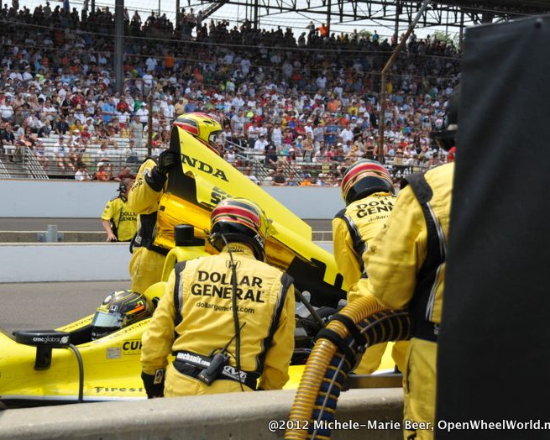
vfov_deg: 19.4
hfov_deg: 24.1
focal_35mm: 79
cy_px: 223
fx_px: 1286
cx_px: 244
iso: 400
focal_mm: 46
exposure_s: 1/1250
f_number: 4.5
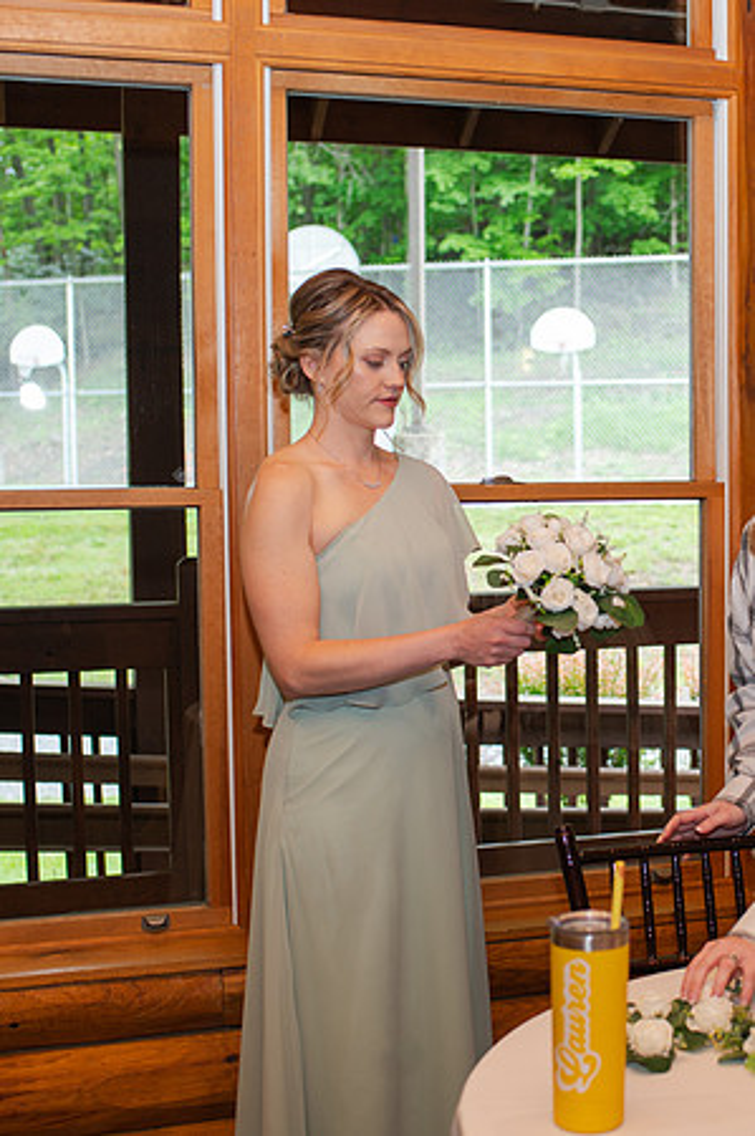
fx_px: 1657
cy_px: 568
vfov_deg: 37.8
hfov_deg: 25.2
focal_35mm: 53
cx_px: 623
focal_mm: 35
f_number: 3.2
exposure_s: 1/200
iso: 250
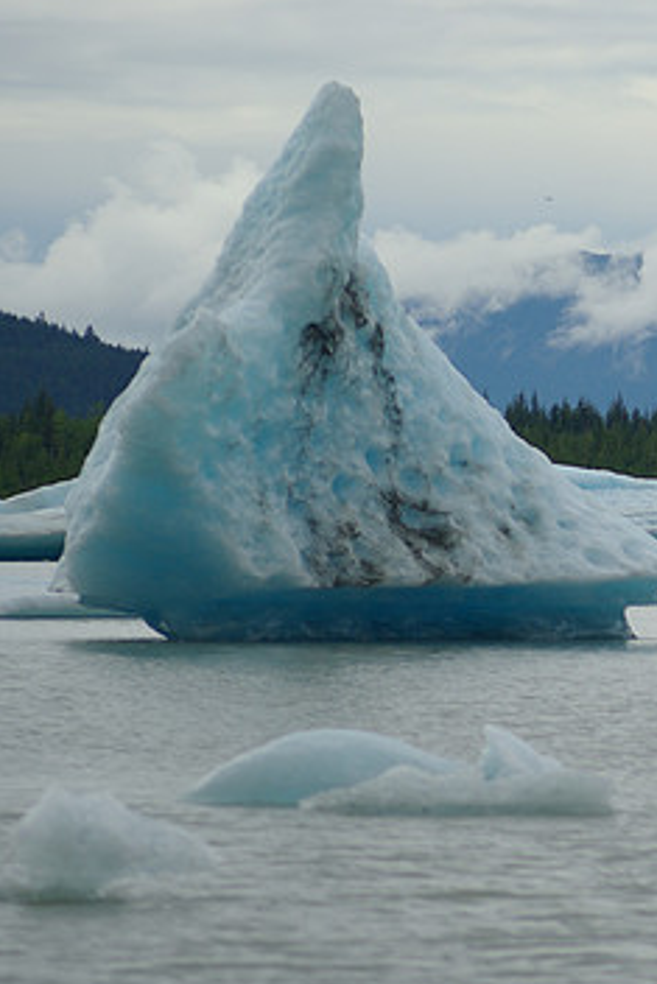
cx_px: 674
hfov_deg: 3.8
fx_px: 10009
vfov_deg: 5.6
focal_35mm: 366
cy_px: 537
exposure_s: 1/640
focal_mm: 148
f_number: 4
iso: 100
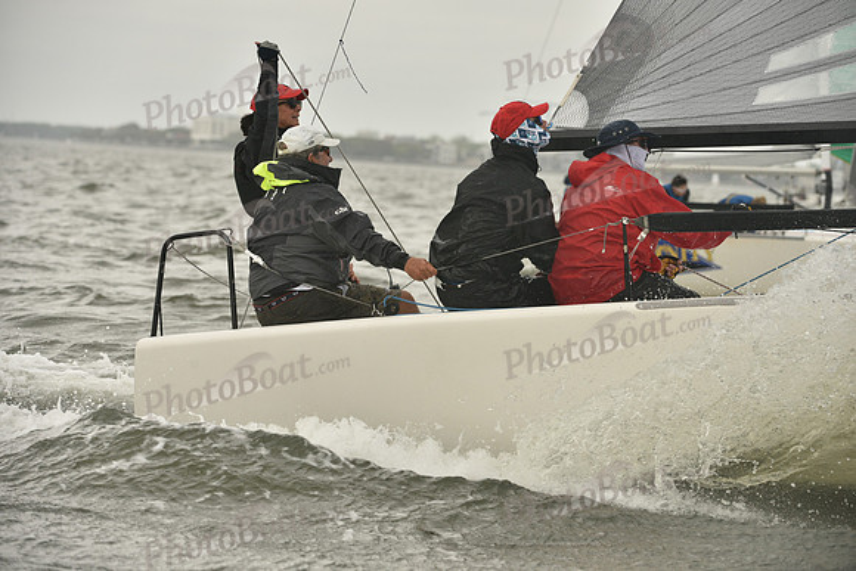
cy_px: 286
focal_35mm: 200
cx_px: 428
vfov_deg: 6.9
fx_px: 4756
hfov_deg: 10.3
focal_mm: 200
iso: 400
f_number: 6.3
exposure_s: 1/1000
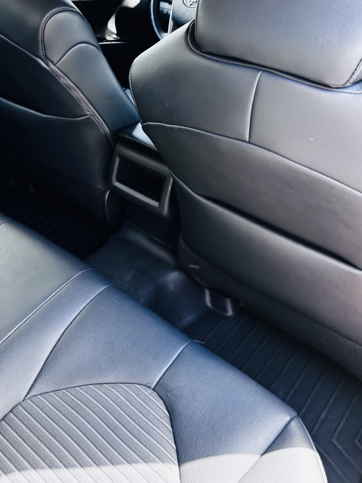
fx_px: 474
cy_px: 190
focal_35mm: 34
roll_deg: -5.2
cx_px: 151
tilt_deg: -32.1
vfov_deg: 53.5
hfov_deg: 41.7
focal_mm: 5.96
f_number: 1.6
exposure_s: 1/72
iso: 125
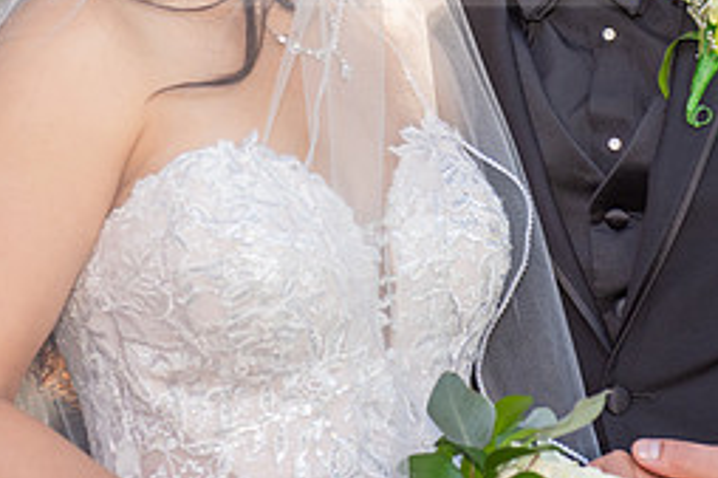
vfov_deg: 8.5
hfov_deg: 12.8
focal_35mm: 160
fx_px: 3189
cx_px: 399
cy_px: -61
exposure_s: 1/160
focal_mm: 70
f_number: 3.5
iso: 200
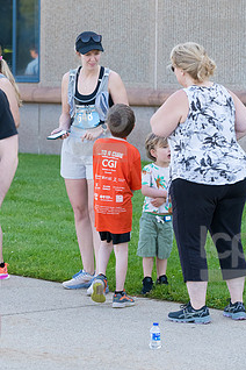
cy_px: 131
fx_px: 1886
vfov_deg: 11.2
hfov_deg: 7.5
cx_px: 100
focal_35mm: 184
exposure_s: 1/1600
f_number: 5.6
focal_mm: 130
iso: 2500
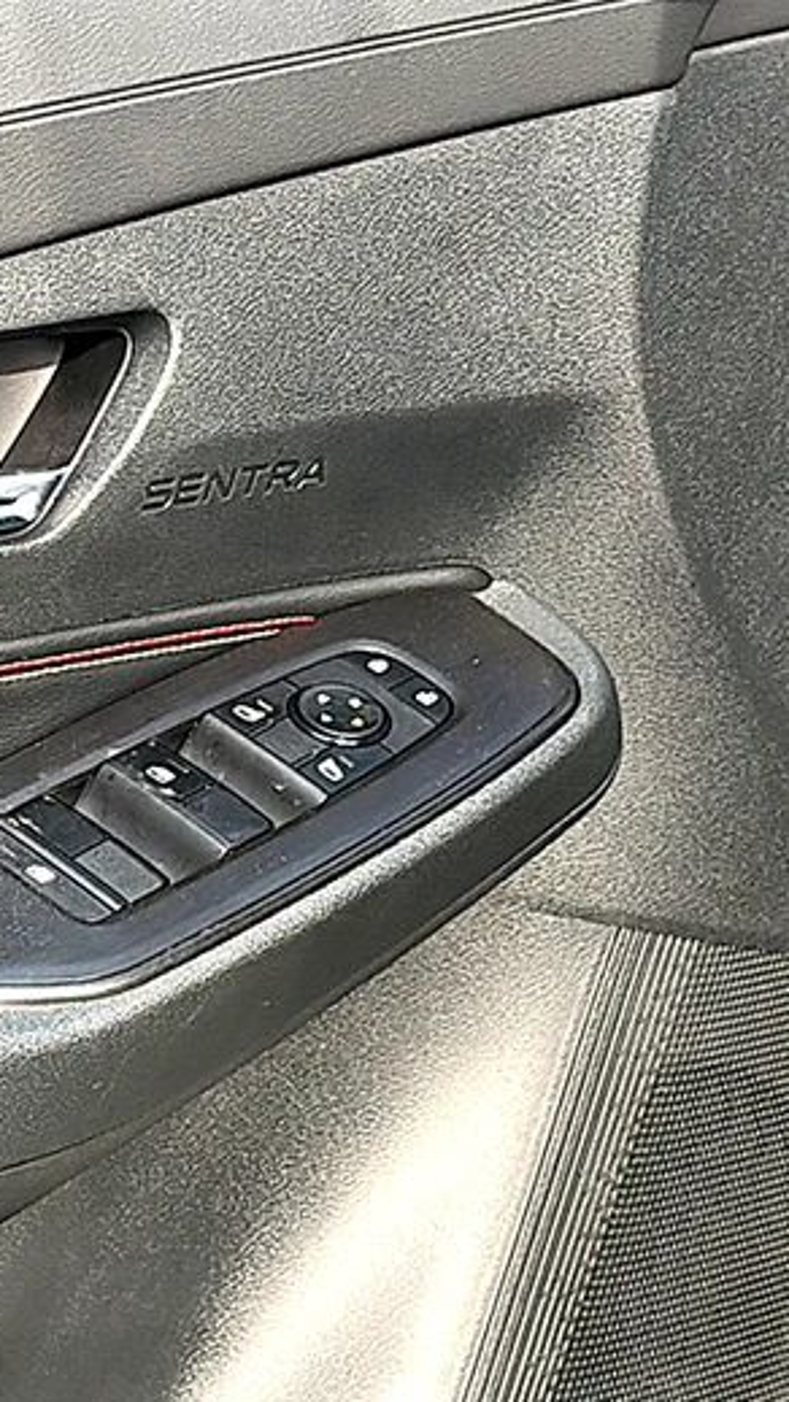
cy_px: 701
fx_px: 4314
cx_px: -154
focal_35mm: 116
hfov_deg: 10.3
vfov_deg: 18.5
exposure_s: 1/620
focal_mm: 6.86
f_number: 1.78
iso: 64
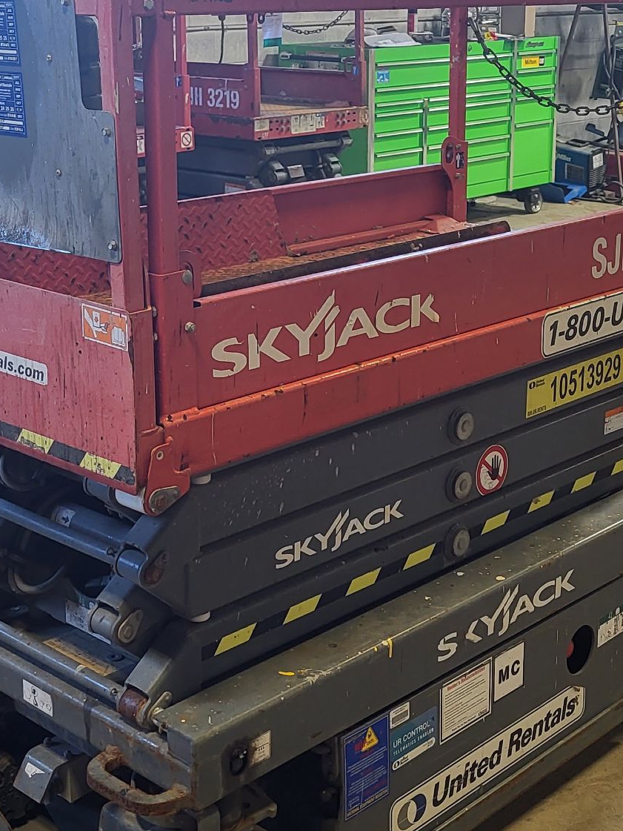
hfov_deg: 25.2
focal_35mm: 58
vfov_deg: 33.2
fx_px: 1392
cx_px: 309
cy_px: 358
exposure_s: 1/60
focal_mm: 5.4
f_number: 1.8
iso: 160
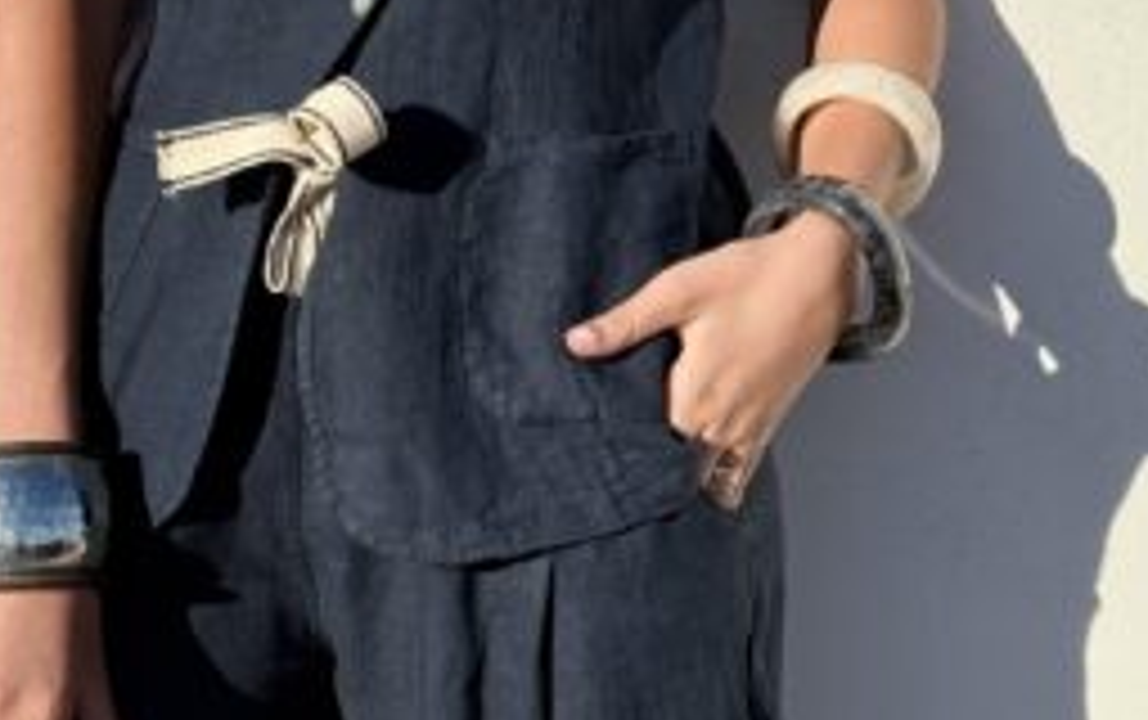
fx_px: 2913
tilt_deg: -6.2
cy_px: -151
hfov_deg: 22.3
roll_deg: -6.5
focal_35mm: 93
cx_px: 585
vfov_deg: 13.7
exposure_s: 1/4329
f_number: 1.78
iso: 64
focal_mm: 6.76
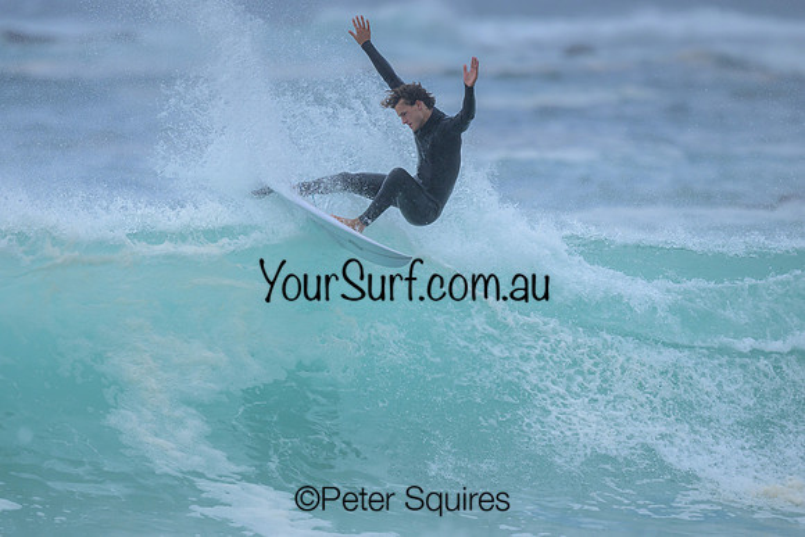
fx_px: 22418
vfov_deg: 1.4
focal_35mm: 1002
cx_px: 306
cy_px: 336
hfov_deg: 2.1
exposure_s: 1/2000
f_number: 6.3
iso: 360
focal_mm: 800
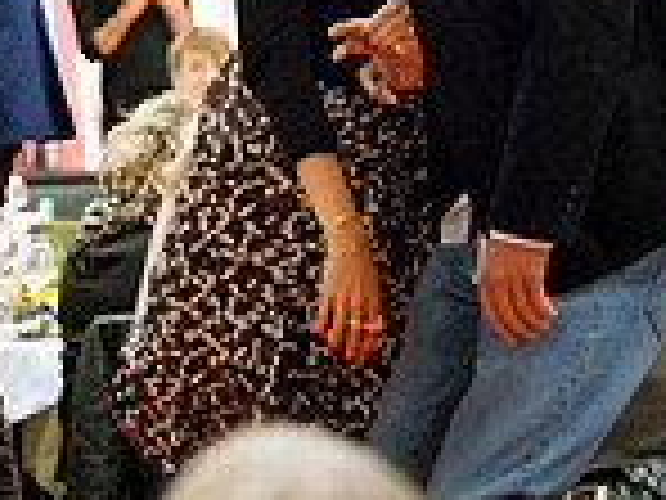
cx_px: 22
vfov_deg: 4.6
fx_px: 6234
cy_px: -61
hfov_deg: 6.1
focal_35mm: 324
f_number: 2.8
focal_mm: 86
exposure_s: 1/200
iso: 12800
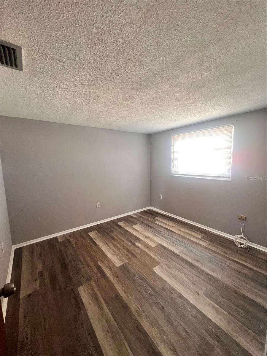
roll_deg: +2.9
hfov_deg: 89.9
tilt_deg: -5.5
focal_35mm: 13
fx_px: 134
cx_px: 134
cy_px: 178
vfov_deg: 106.2
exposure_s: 1/60
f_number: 1.8
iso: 400
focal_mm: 1.57
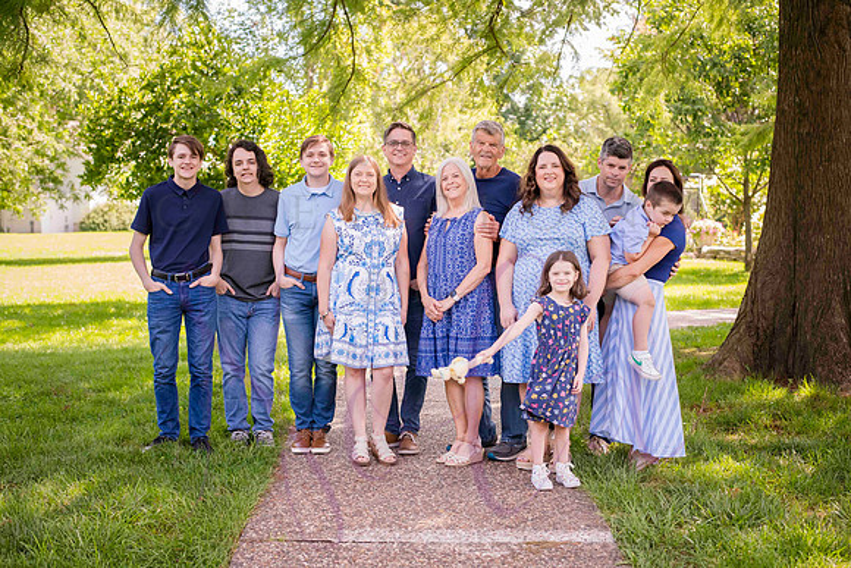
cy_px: 284
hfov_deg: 39.6
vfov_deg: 27.0
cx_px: 426
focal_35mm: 50
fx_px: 1182
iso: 400
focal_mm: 50
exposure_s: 1/320
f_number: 3.5
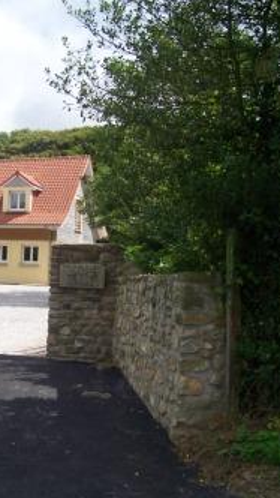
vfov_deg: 41.3
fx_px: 659
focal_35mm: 50
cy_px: 250
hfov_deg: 23.2
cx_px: 15
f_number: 5.6
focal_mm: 5.6
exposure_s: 1/350
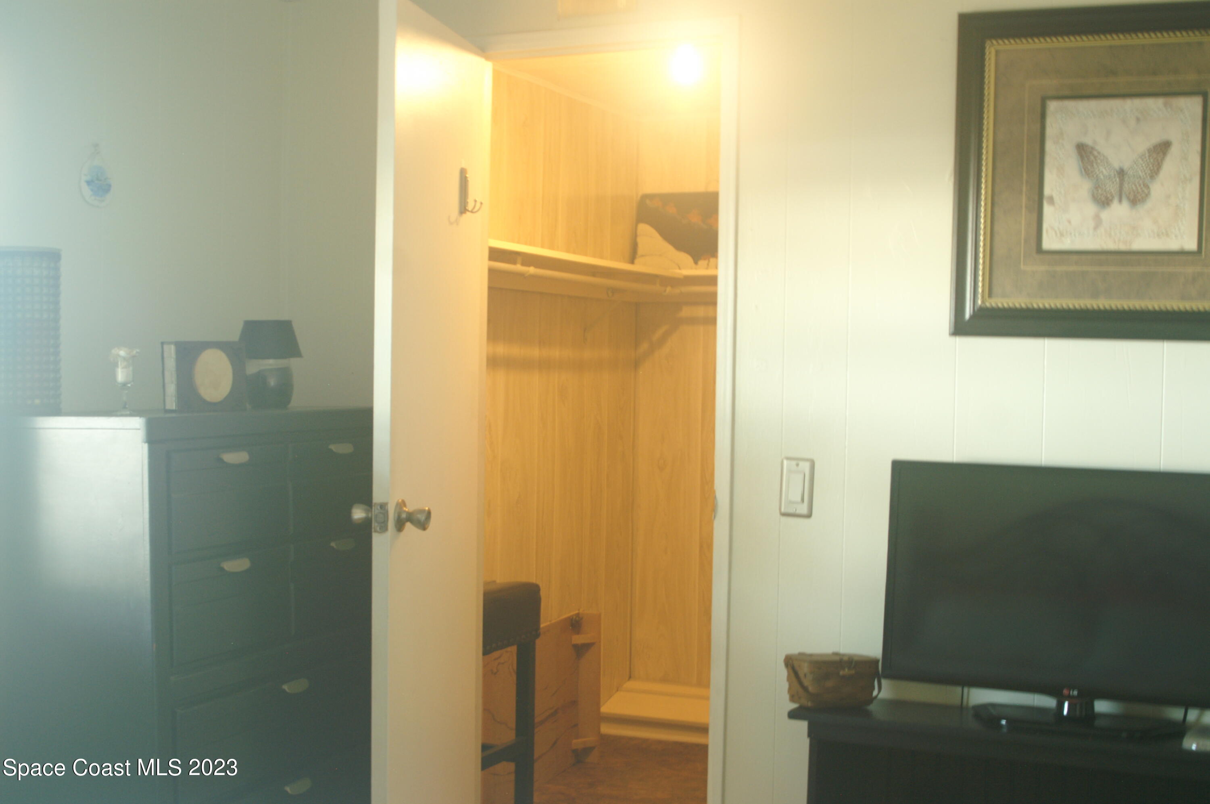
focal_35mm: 42
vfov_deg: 31.8
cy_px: 402
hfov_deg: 46.4
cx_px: 605
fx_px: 1410
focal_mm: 28
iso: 400
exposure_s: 1/5
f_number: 6.3
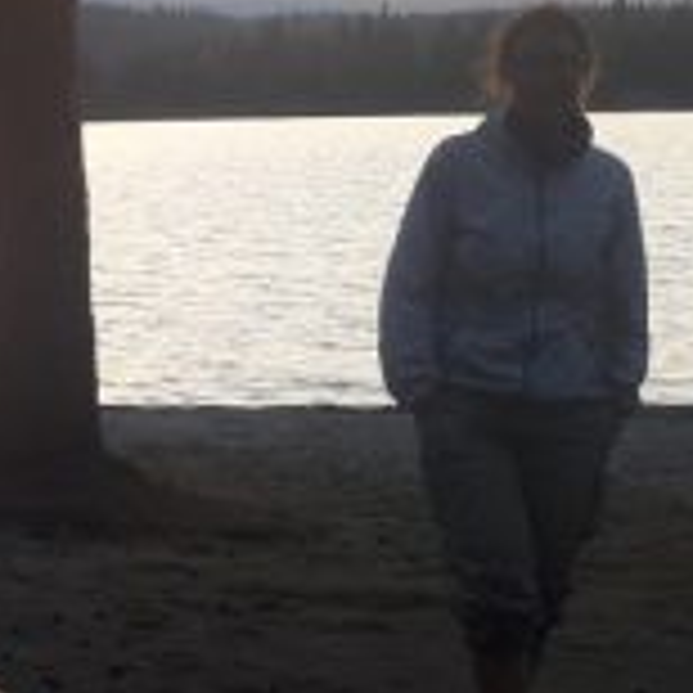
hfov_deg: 14.9
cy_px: 270
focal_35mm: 103
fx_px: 2333
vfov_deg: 16.9
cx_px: -522
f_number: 1.9
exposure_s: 1/242
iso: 40
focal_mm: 3.7
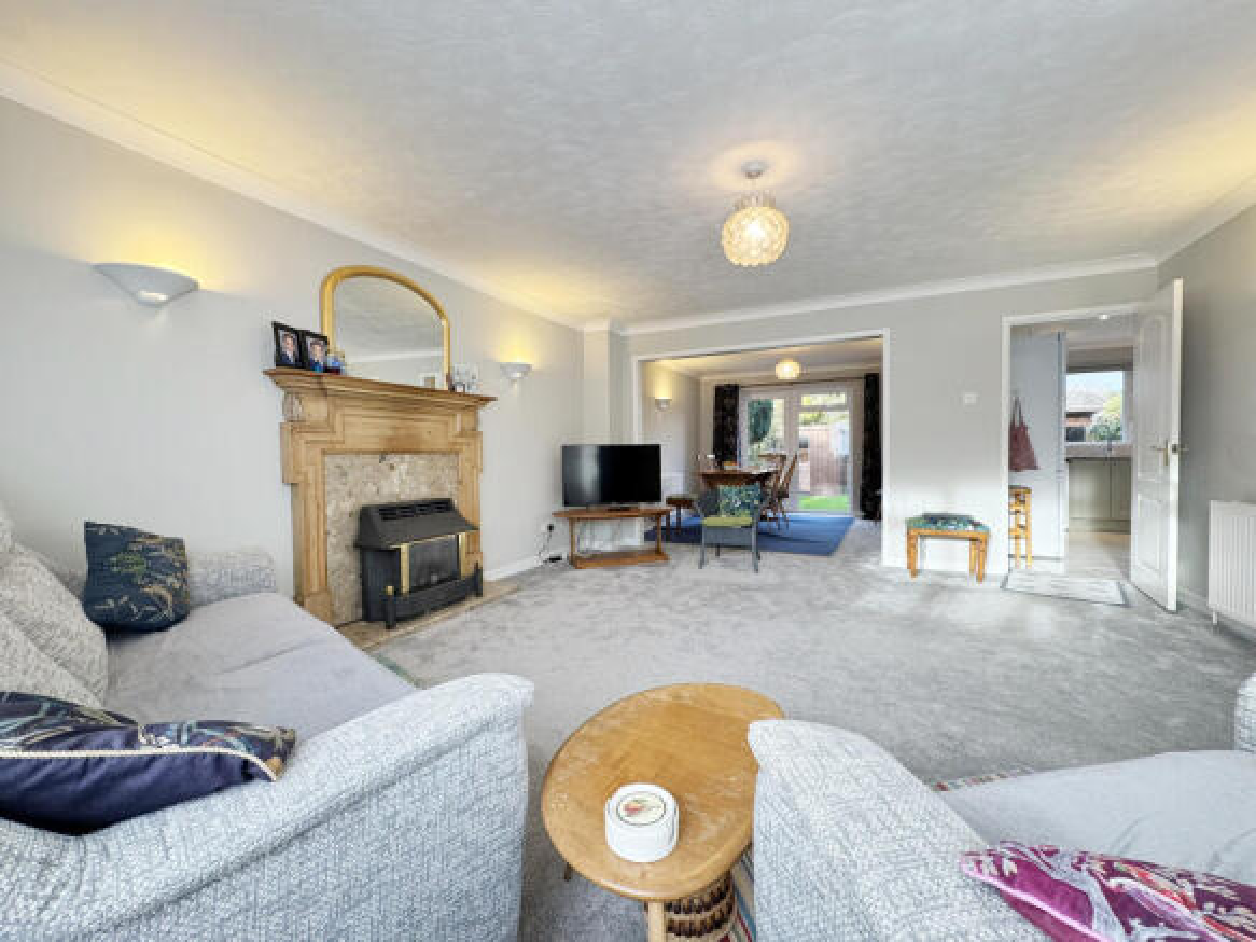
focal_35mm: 14
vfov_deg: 85.7
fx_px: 508
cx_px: 628
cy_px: 471
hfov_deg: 102.1
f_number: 2.2
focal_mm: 2.2
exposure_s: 1/100
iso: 125
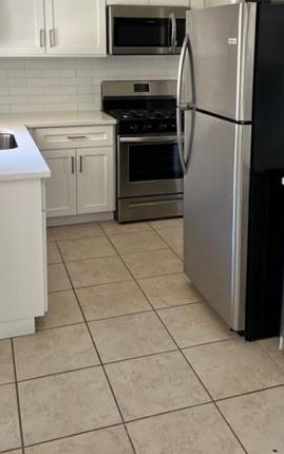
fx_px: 507
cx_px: 151
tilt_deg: -10.7
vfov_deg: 47.1
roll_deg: -0.2
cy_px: 136
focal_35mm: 41
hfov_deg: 31.3
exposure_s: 1/102
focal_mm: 5.7
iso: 125
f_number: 1.5
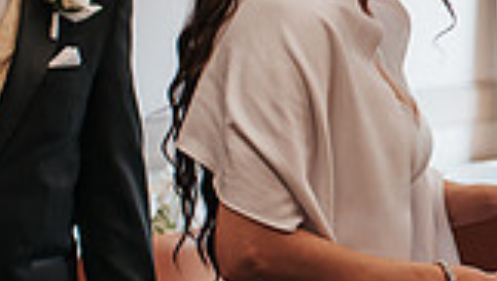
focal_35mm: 132
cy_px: 97
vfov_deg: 9.2
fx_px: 1742
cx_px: 664
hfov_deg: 15.4
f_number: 3.2
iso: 320
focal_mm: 35
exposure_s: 1/250
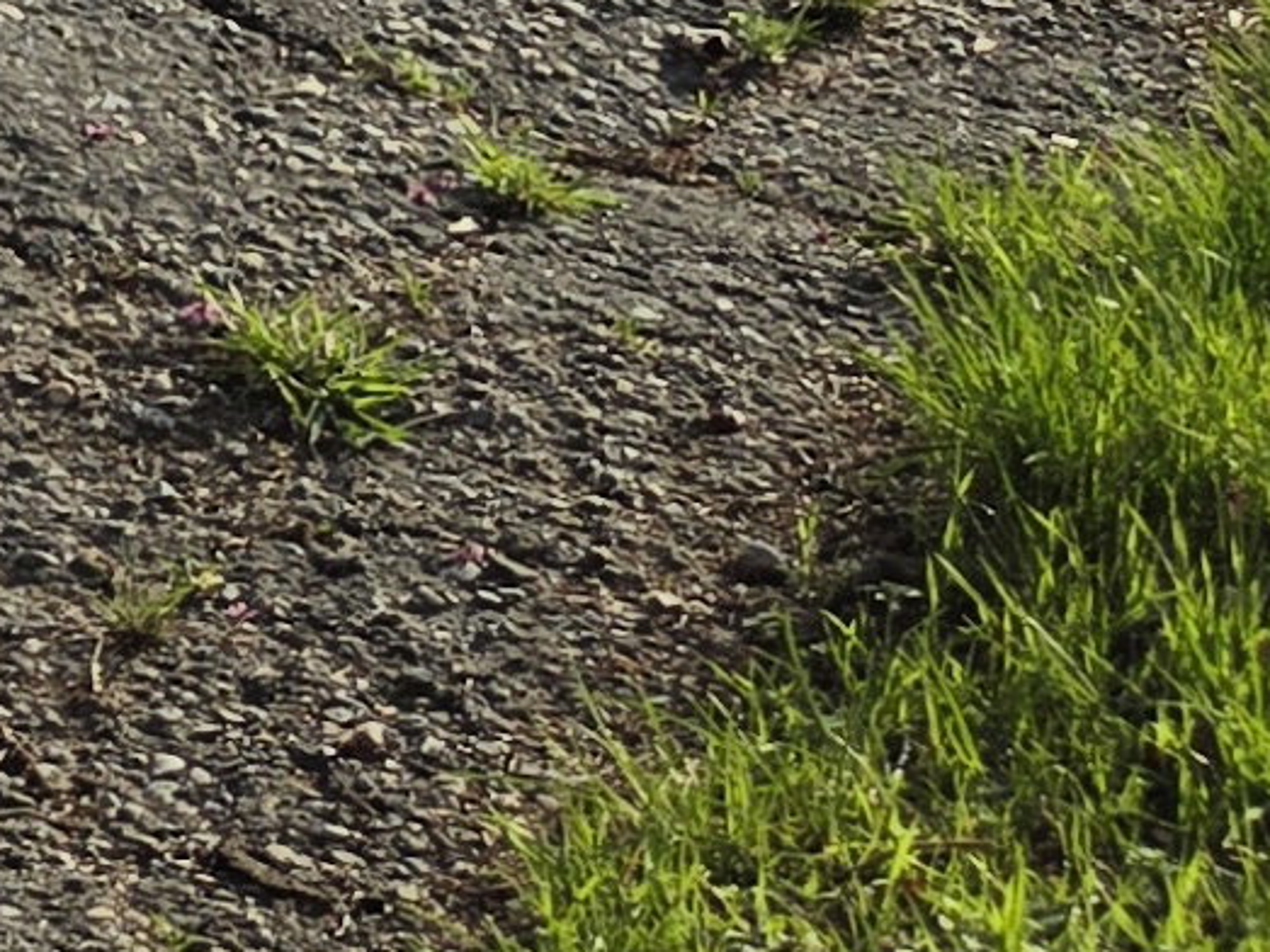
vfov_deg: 6.9
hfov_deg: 9.8
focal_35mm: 176
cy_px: -2545
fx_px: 6456
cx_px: -1833
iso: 25
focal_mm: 5.4
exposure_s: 1/2180
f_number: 1.8
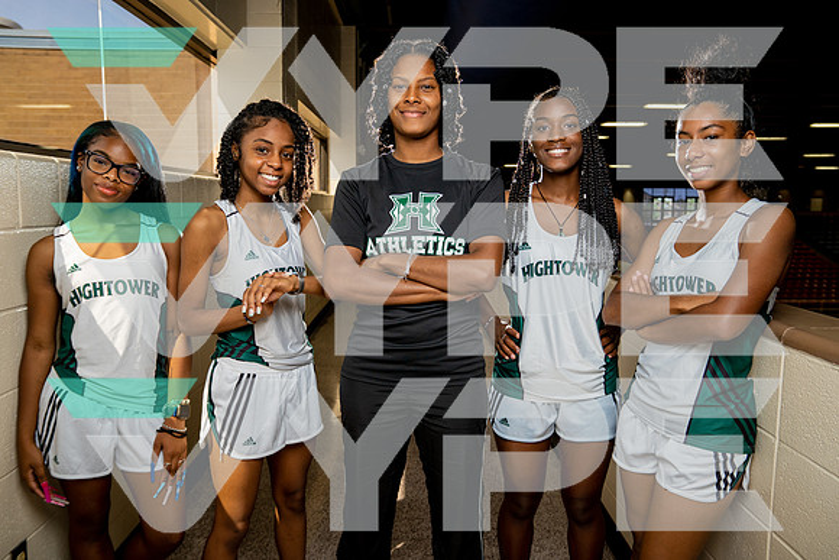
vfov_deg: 45.0
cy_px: 280
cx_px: 420
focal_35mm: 29
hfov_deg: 63.6
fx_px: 676
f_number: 4.5
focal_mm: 29
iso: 400
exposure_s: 1/250
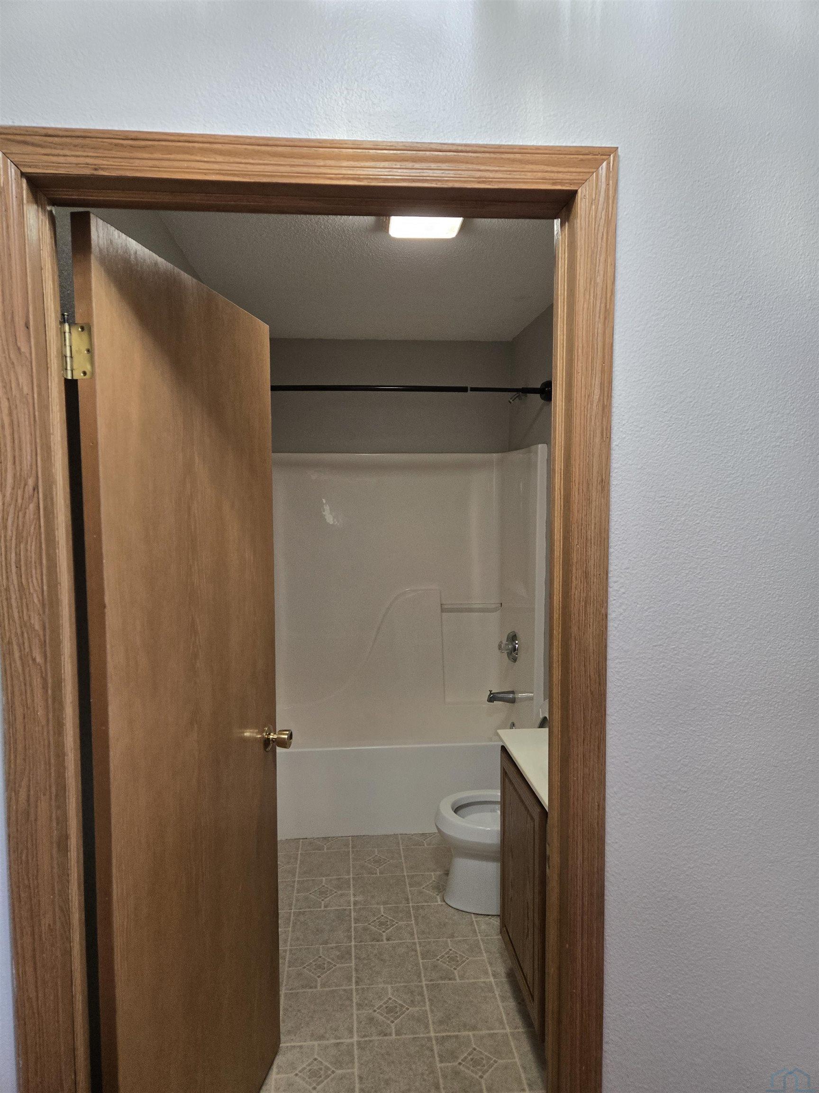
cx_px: 410
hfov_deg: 58.9
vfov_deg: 73.9
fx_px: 726
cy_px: 546
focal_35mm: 23
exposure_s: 1/120
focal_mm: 5.4
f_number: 1.8
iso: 250
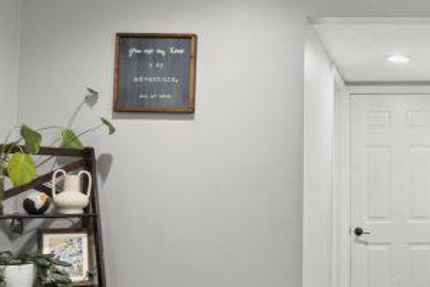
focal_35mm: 45
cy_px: 172
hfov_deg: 40.2
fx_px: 537
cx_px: 390
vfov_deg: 29.8
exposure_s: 2
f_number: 9
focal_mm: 12
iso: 250
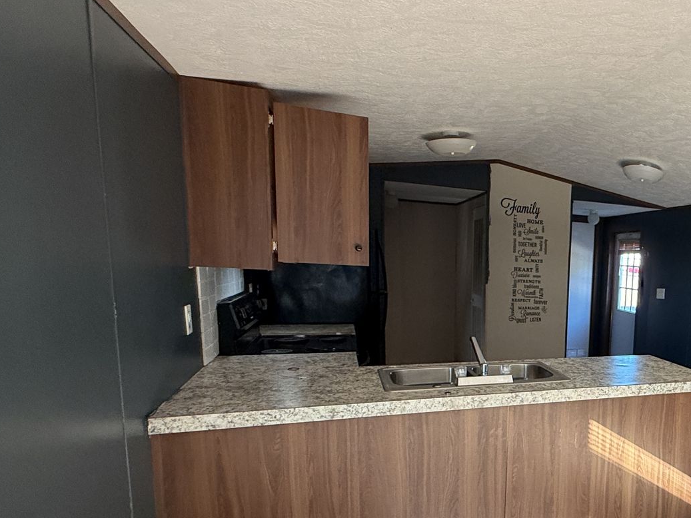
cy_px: 346
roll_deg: -2.3
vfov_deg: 50.4
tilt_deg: -9.8
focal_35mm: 27
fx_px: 539
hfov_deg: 58.0
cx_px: 593
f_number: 2.2
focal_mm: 2.22
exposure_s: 1/121
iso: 320
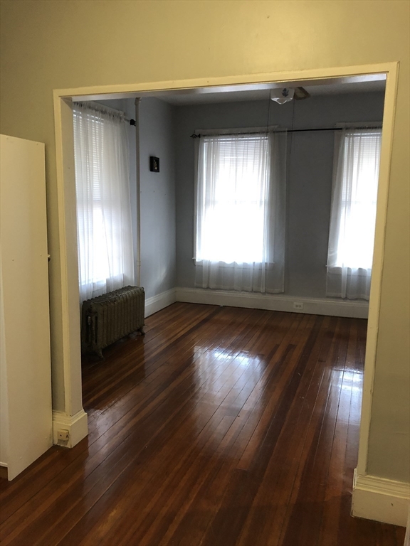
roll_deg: -0.3
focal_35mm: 28
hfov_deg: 49.7
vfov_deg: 63.4
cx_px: 205
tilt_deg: -11.4
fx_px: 442
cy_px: 273
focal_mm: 4
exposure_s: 1/15
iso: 80
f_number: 1.8
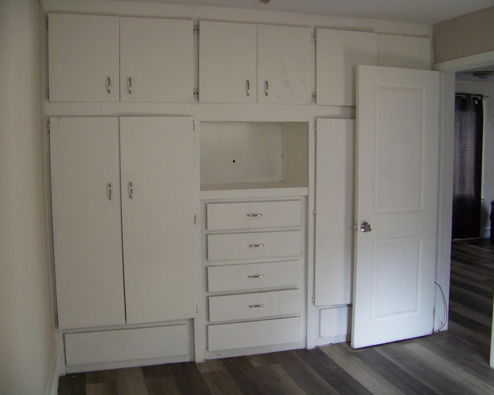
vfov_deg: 39.2
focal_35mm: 38
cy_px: 195
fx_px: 556
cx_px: 260
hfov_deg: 47.9
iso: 158
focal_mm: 5.85
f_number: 2.8
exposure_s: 1/30
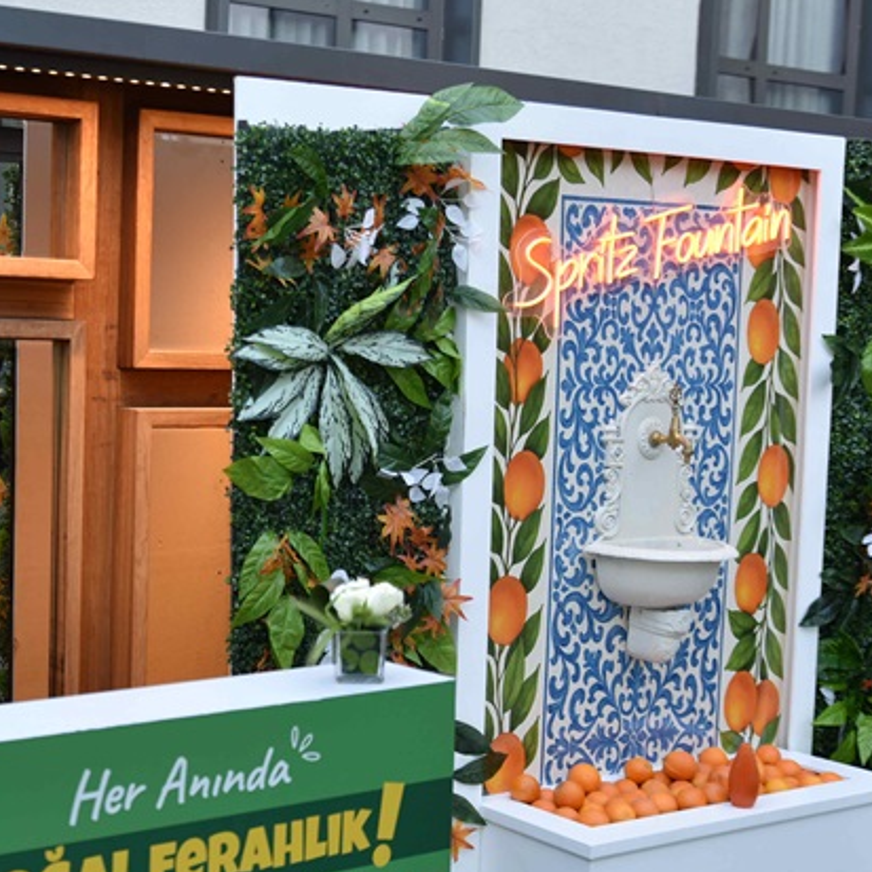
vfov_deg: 27.3
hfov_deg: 26.9
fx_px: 1795
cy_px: 490
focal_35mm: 63
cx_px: 201
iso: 320
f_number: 3.2
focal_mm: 34
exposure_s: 1/320
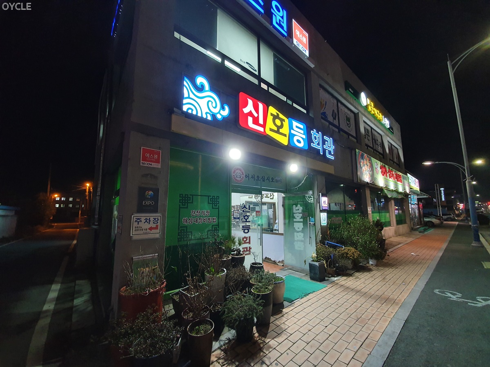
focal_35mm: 13
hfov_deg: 106.2
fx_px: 184
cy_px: 184
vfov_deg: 89.9
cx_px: 245
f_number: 2.2
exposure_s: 1/30
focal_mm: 1.8
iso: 320
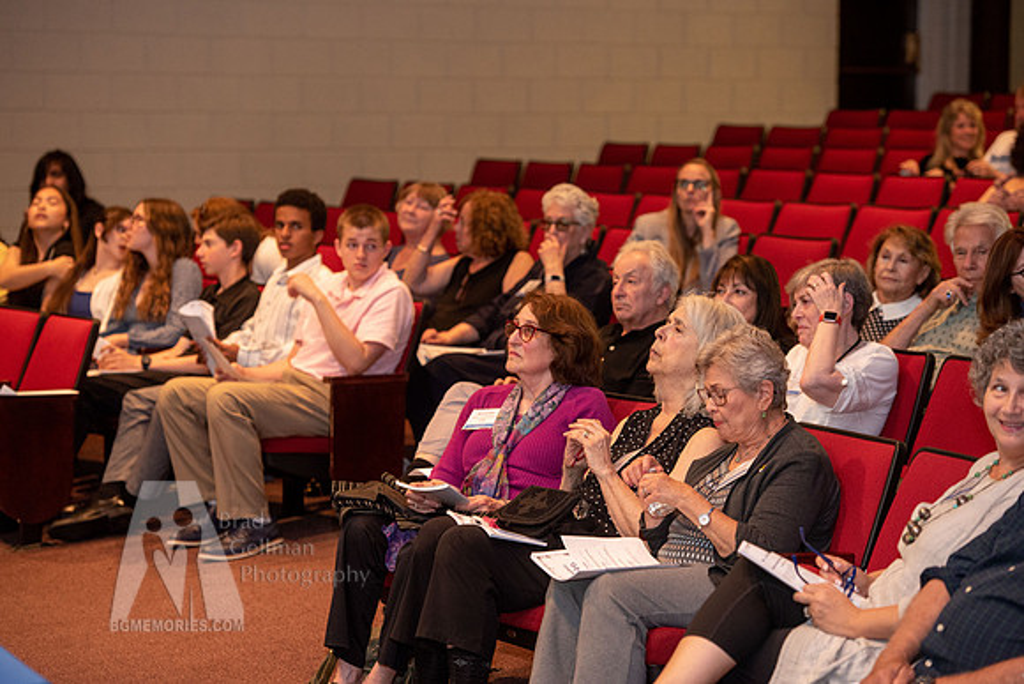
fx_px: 3414
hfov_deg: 17.1
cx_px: 512
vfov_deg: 11.4
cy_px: 342
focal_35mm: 120
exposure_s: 1/100
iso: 2000
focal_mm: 120
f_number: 3.5
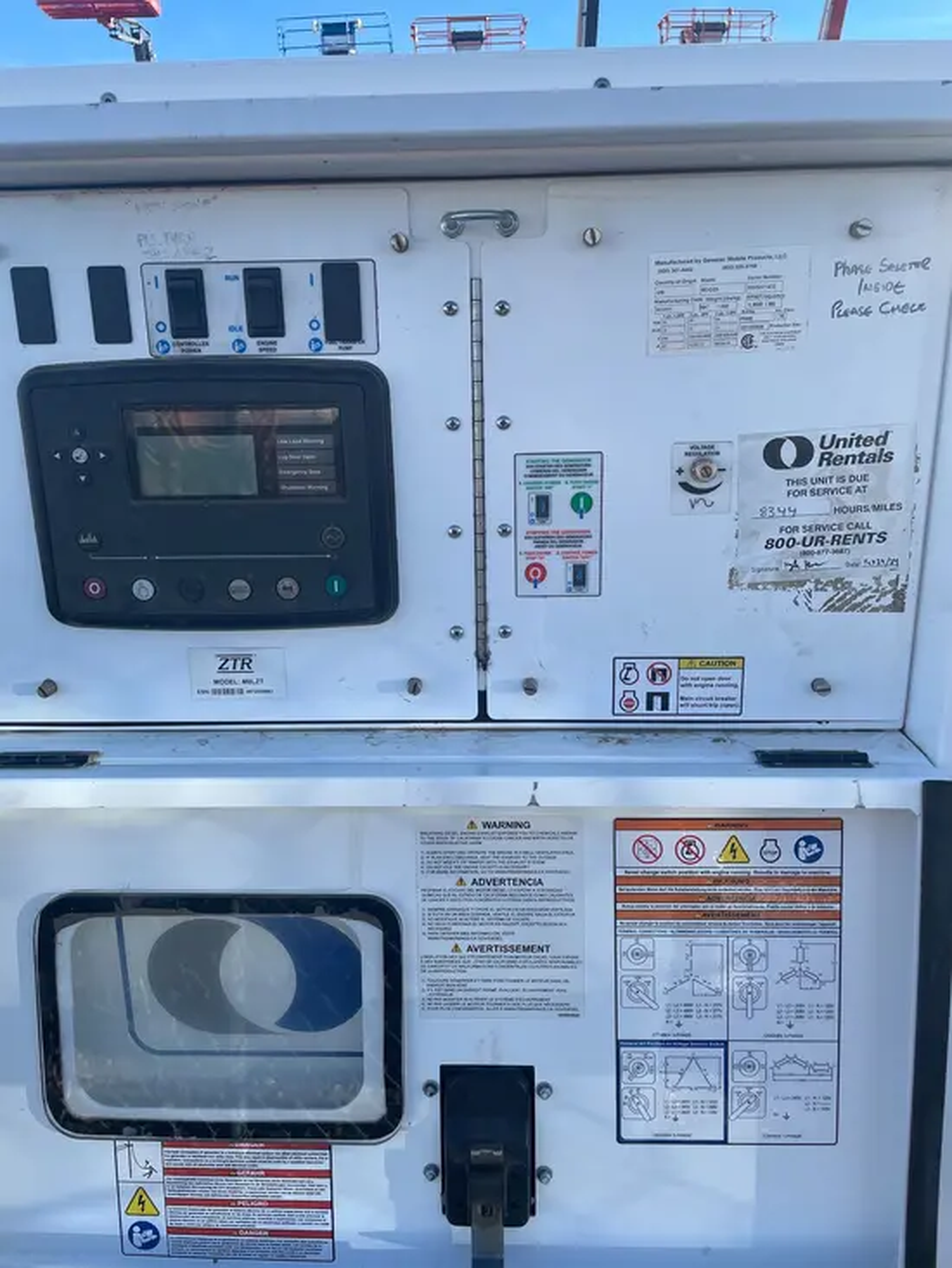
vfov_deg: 67.3
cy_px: 634
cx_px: 476
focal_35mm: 26
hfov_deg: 53.1
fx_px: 953
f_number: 1.6
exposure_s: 1/1195
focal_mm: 4.2
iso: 32
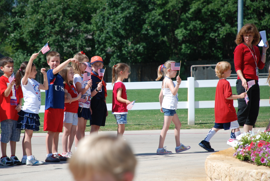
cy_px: 95
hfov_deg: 9.3
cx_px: 115
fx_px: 1664
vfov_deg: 6.2
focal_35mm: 222
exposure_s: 1/500
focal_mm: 125
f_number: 5.6
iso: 180
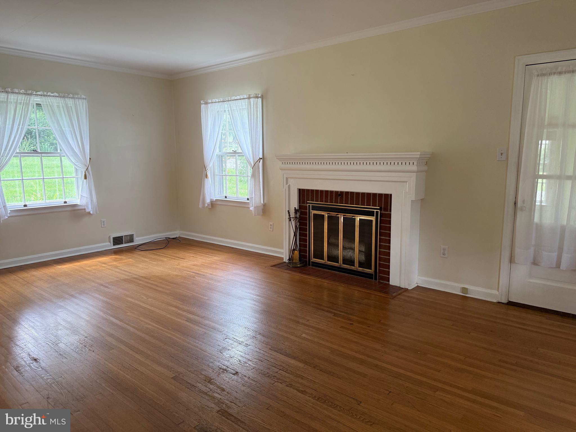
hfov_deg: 71.6
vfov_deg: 56.8
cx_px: 288
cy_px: 216
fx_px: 399
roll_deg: +0.3
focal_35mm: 24
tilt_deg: -7.9
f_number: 1.78
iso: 200
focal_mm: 6.76
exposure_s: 1/121
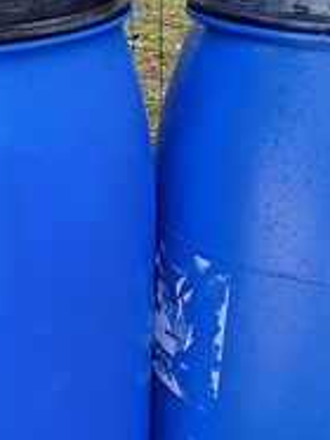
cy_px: 320
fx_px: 853
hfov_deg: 21.8
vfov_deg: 28.6
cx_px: 117
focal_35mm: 67
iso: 320
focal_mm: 4.65
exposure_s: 1/50
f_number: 1.8
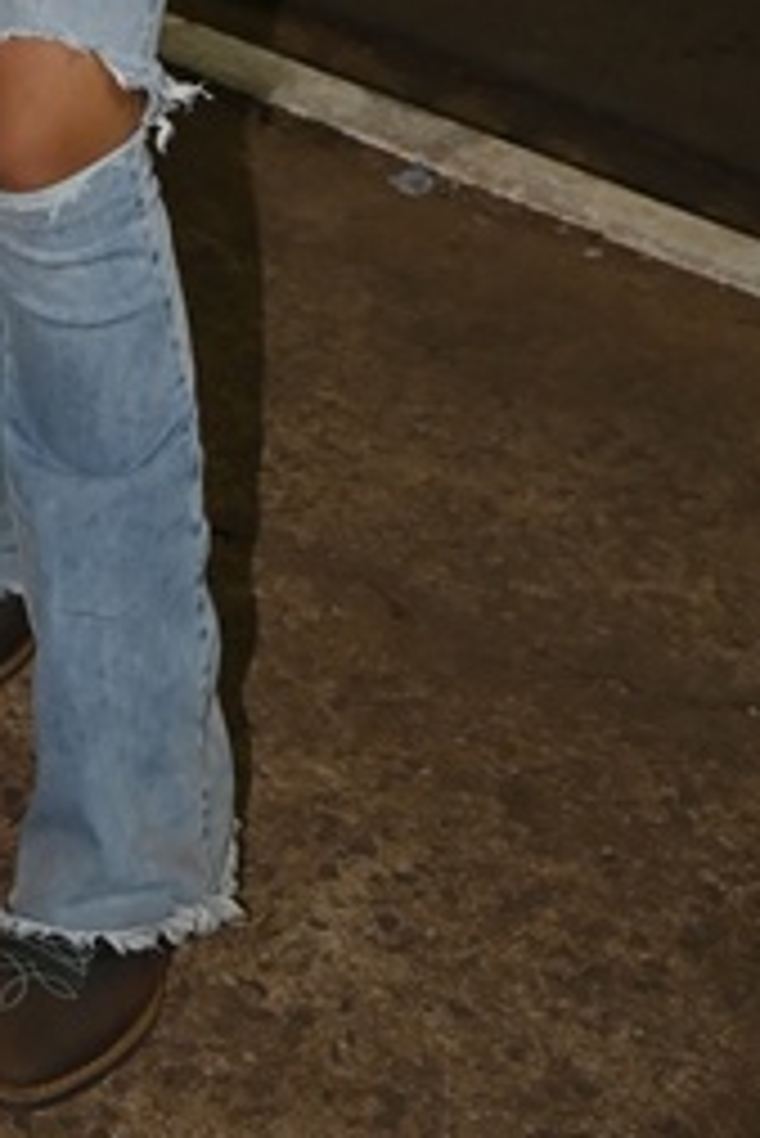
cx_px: -182
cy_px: -652
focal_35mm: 103
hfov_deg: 12.9
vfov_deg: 17.5
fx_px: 3257
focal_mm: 29
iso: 2200
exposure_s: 1/60
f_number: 4
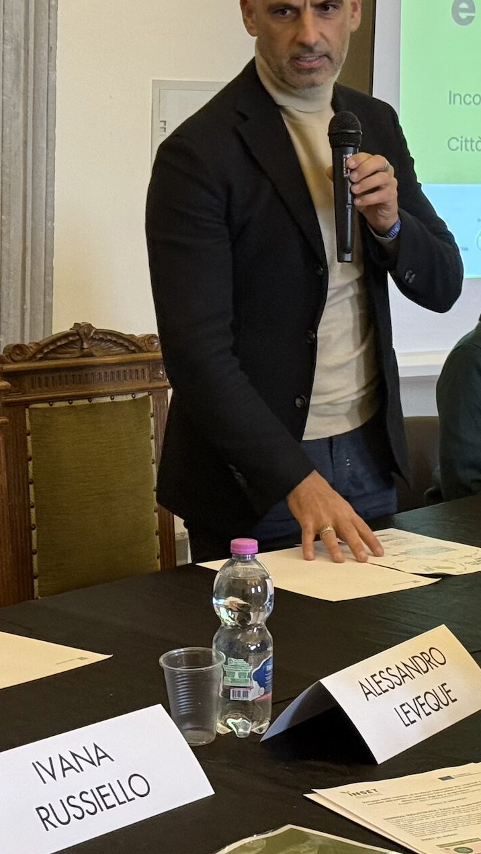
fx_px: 1677
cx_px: 450
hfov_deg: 16.1
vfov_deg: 28.4
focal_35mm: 74
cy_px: 283
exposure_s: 1/50
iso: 200
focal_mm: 6.76
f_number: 1.78
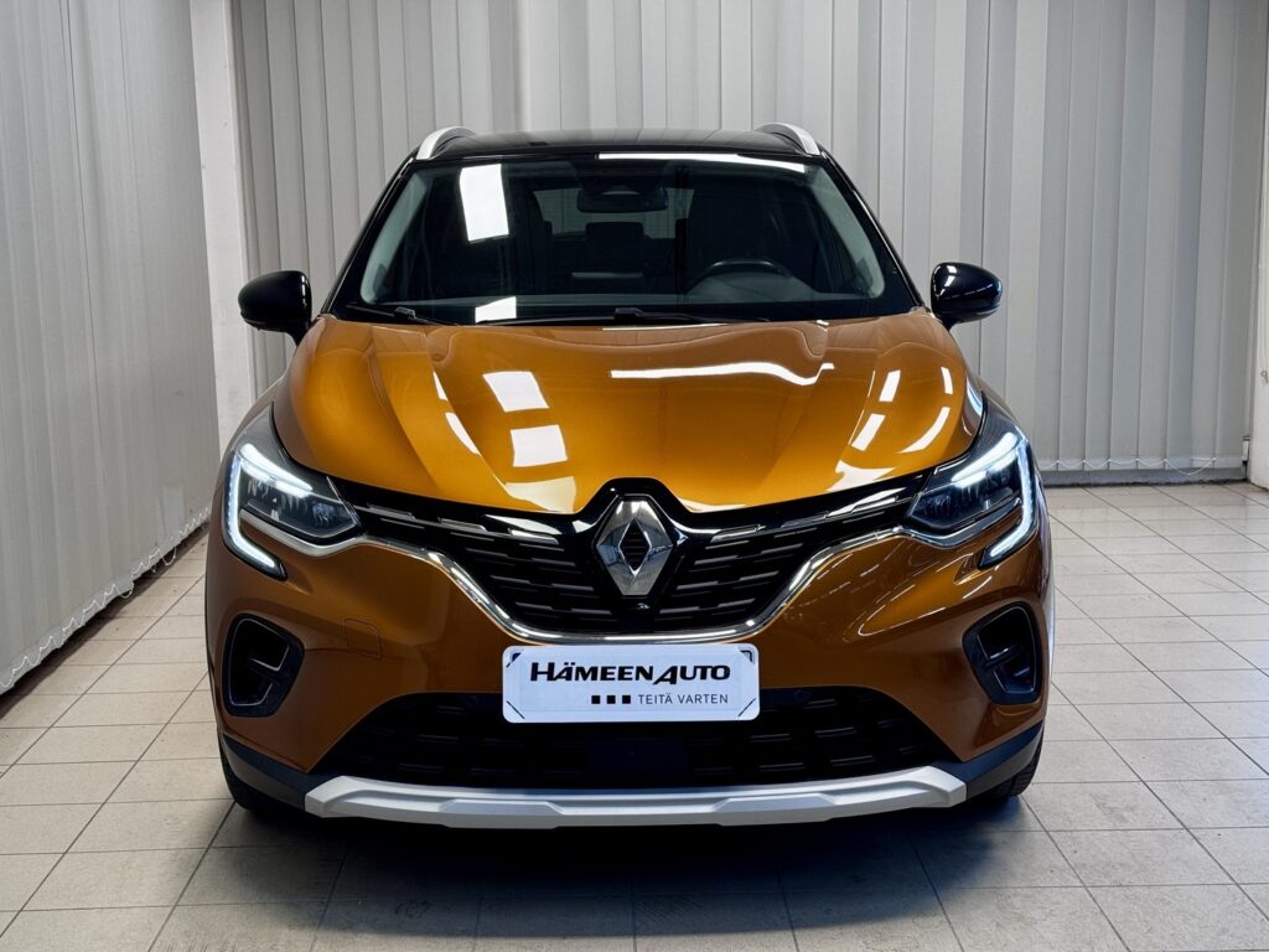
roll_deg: +0.9
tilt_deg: -9.5
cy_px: 476
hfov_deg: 39.7
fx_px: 1760
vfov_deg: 30.3
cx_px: 634
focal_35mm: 48
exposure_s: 1/100
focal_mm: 6.76
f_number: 1.78
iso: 100
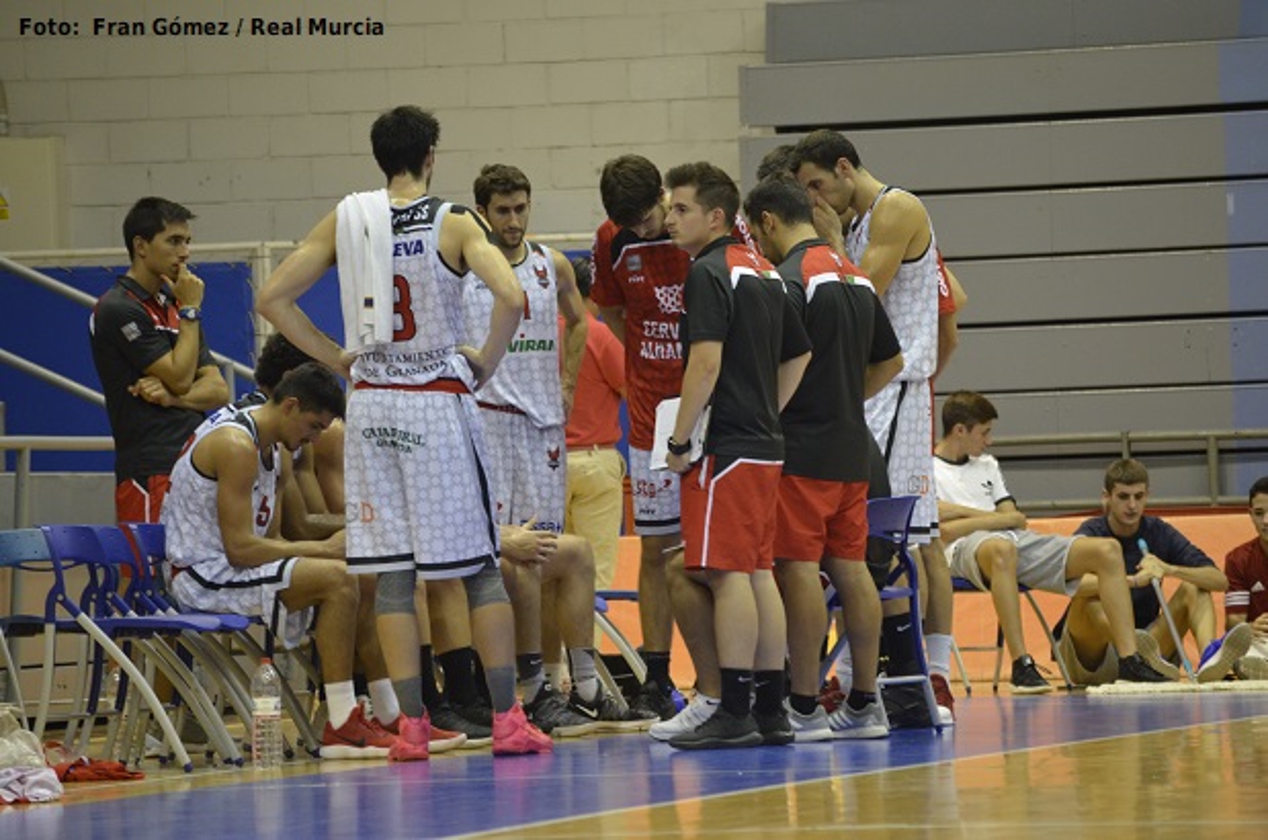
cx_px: 634
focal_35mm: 262
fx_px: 9227
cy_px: 420
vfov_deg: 5.2
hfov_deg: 7.9
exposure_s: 1/80
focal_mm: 175
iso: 1600
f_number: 5.3
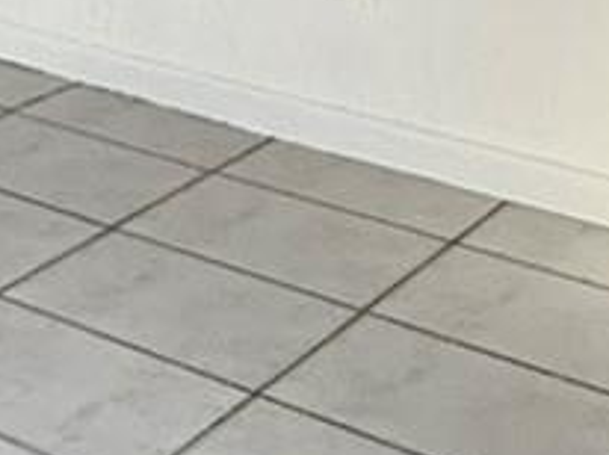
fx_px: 1915
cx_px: -718
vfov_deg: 12.5
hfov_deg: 14.2
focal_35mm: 109
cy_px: -331
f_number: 2.2
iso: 250
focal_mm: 2.22
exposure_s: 1/120
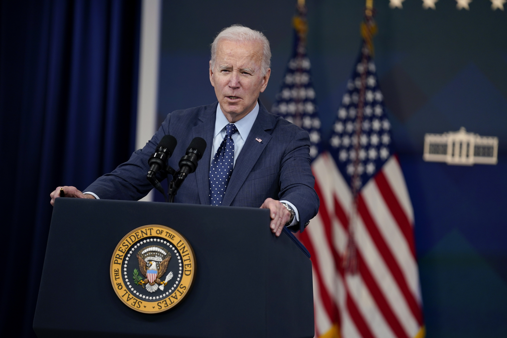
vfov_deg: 6.9
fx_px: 2816
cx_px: 254
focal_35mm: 200
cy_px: 169
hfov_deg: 10.3
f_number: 2.8
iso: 800
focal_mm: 200
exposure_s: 1/250
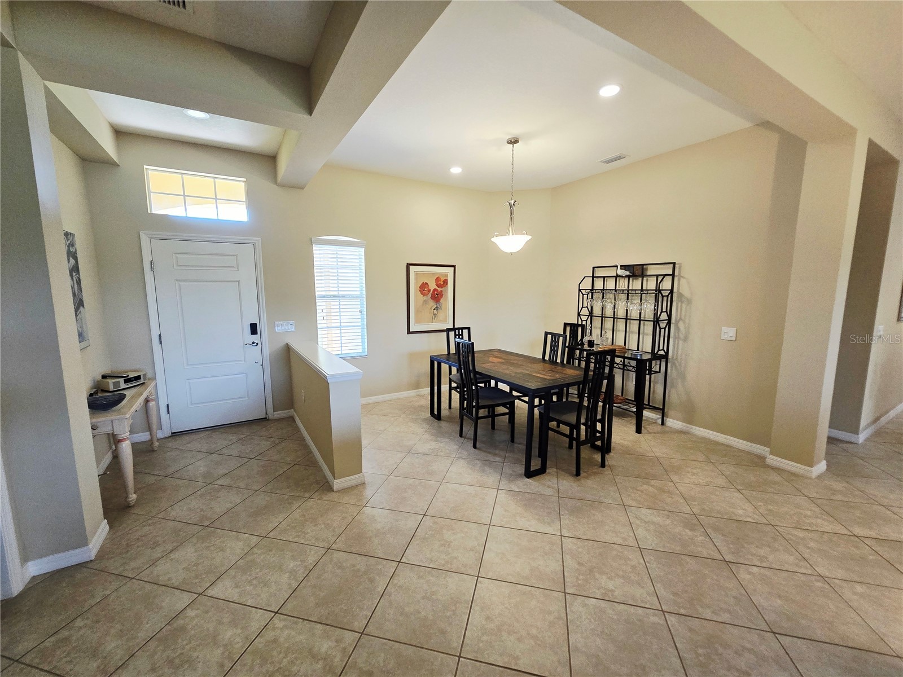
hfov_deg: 106.2
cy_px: 338
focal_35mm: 13
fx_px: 339
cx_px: 452
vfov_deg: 89.9
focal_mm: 2.2
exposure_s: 1/60.2
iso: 200
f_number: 2.2
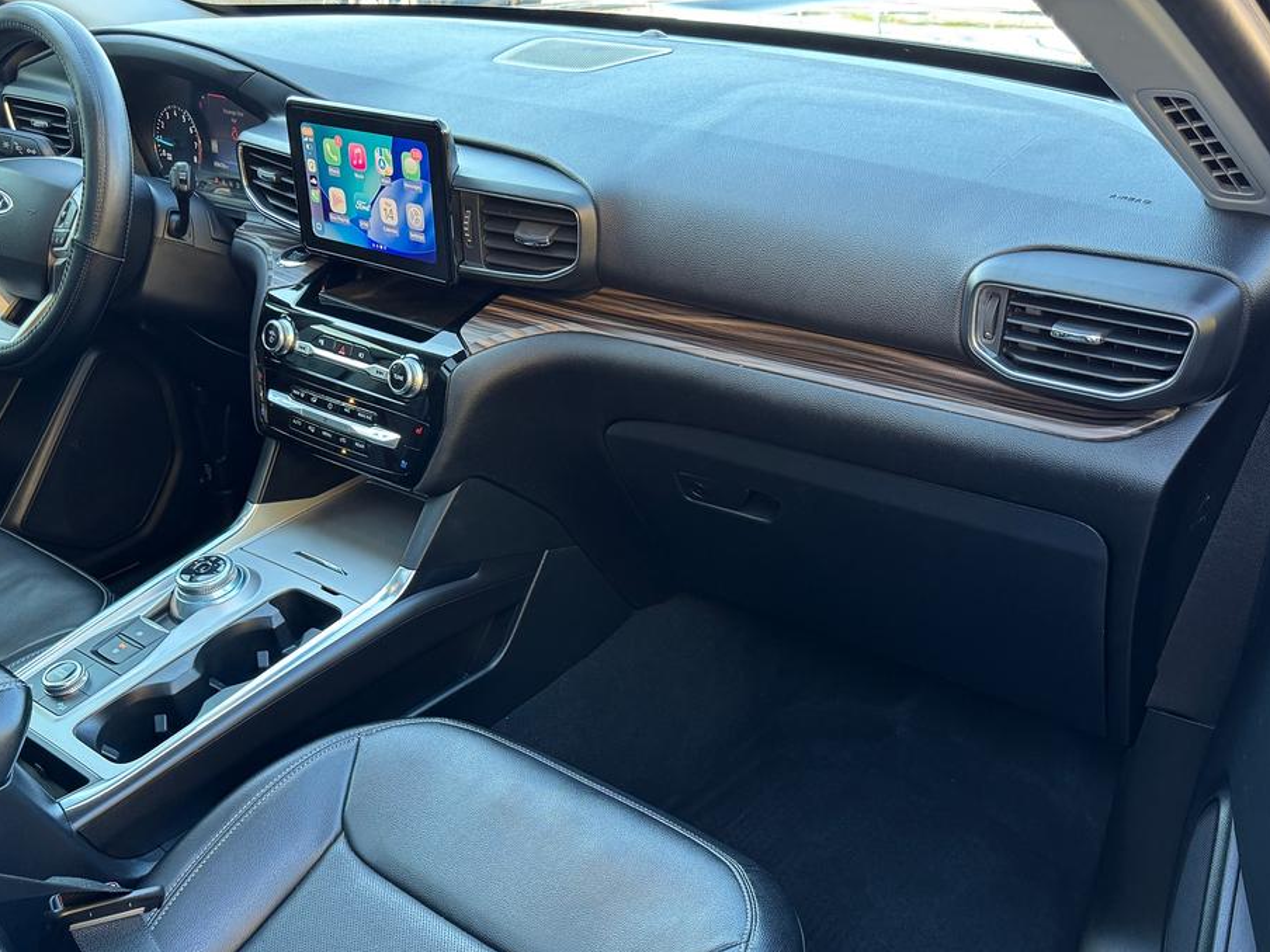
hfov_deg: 53.9
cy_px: 671
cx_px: 670
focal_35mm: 34
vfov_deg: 41.0
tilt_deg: -34.6
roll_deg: +2.6
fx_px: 1247
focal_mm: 6.76
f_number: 1.78
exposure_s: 1/60
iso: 250
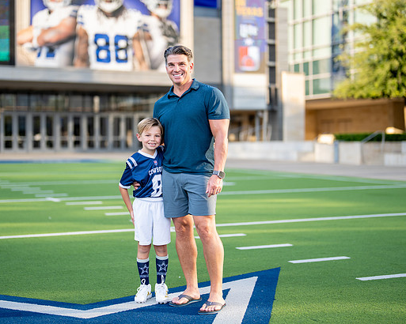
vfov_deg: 23.5
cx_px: 187
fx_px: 781
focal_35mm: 65
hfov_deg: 29.1
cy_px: 144
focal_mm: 50
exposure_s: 1/1600
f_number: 1.2
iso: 100
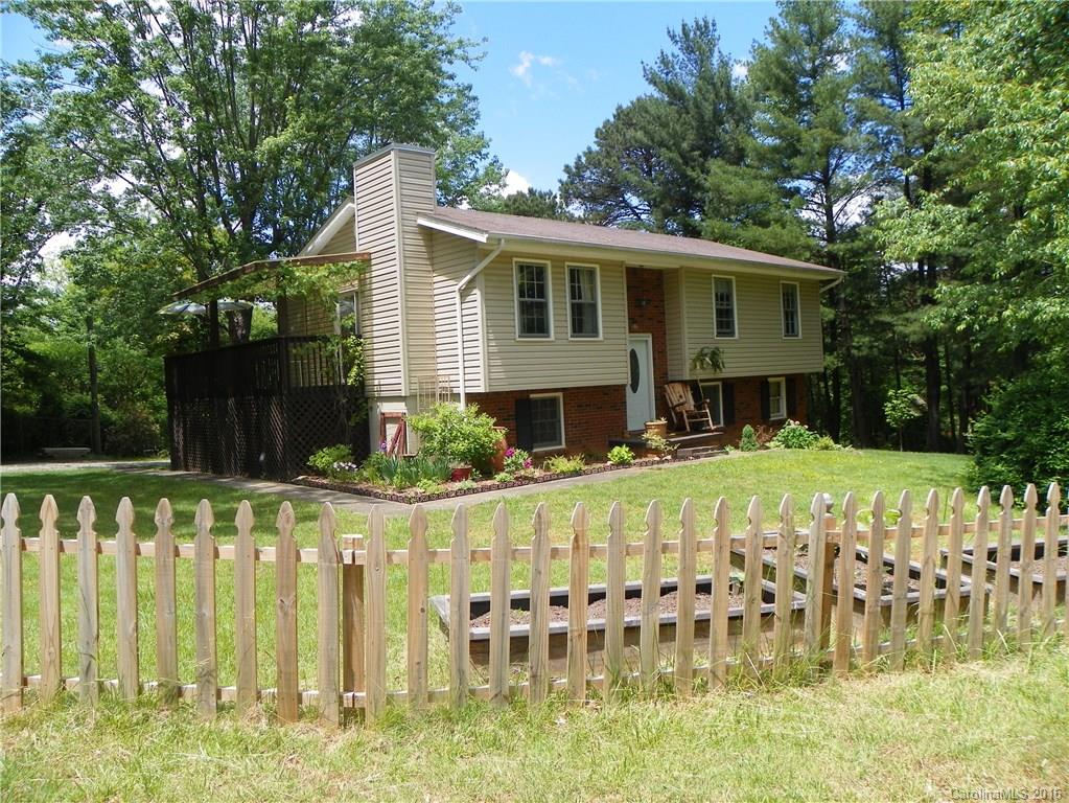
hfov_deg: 67.3
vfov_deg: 53.1
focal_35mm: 26
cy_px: 402
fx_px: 803
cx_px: 534
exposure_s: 1/250
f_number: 4.5
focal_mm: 4.6
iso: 64
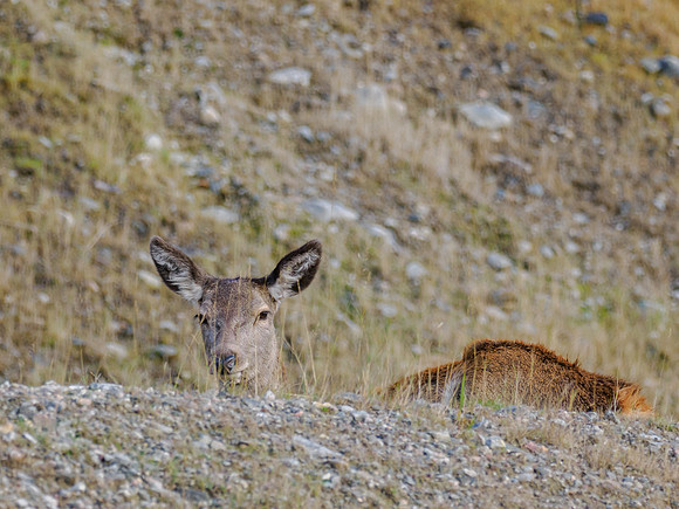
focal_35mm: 1027
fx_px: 20139
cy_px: 353
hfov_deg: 1.9
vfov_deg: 1.4
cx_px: 316
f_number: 4
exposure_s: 1/1250
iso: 640
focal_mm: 300
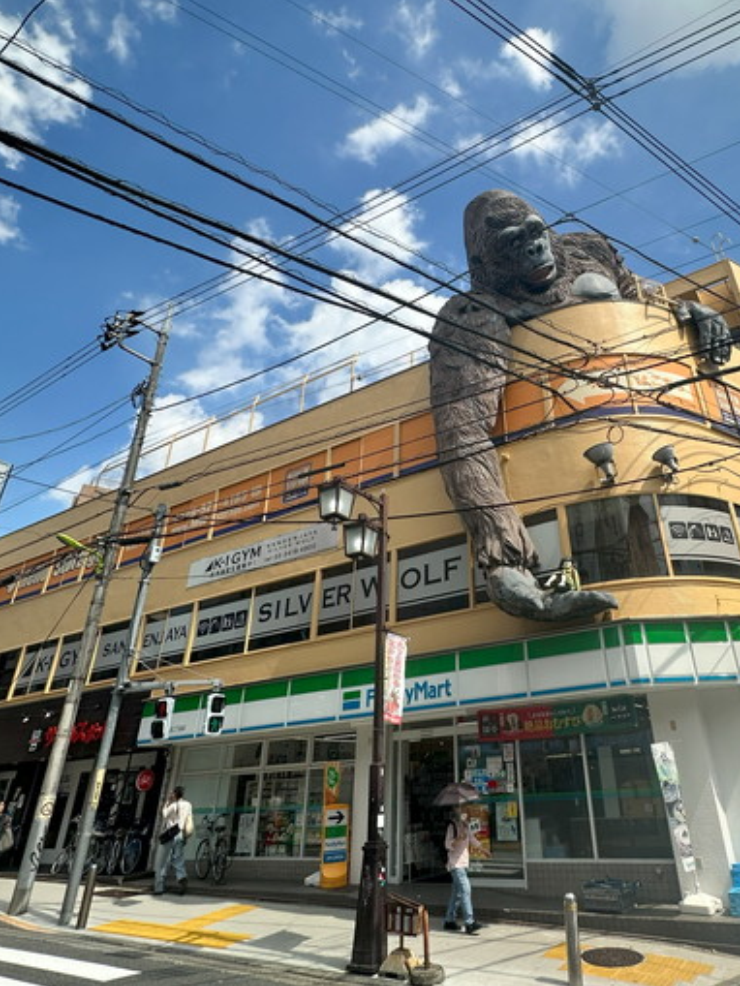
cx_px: 475
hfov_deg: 60.1
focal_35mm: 22
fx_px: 627
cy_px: 413
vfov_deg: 75.8
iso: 50
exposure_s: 1/1916
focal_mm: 2.22
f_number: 2.2
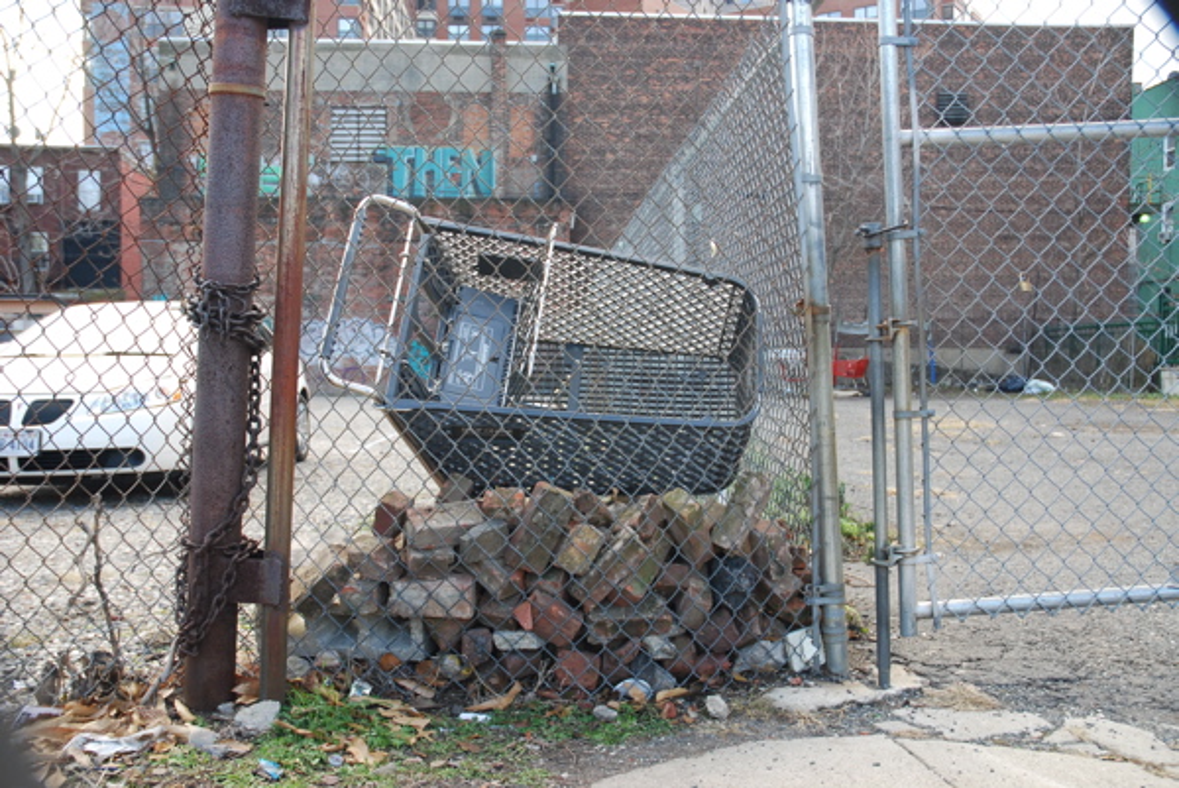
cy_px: 394
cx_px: 590
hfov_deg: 53.1
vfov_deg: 36.9
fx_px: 1180
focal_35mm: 36
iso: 200
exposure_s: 1/100
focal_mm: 24
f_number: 5
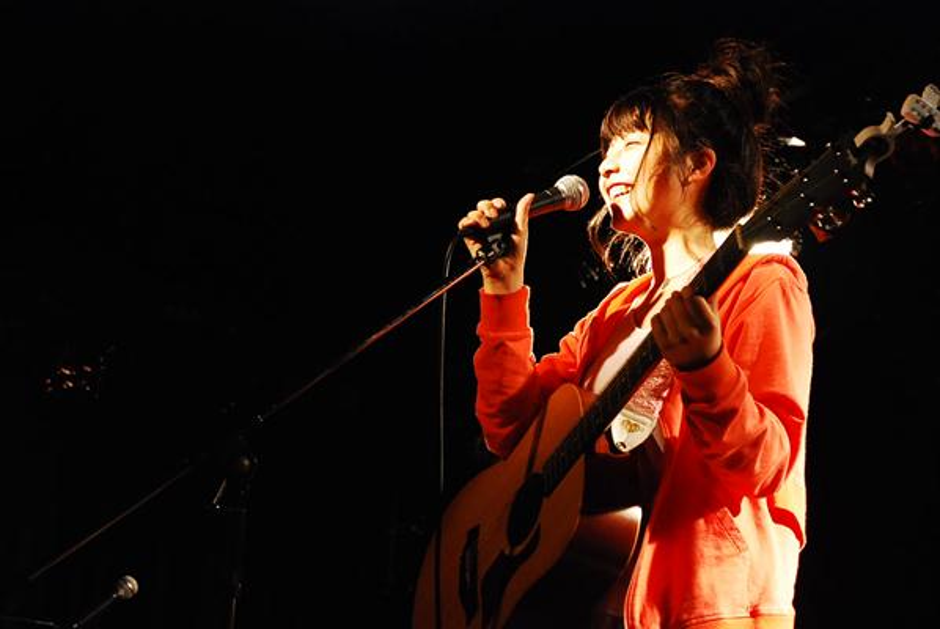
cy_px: 314
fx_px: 1803
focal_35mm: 69
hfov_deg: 29.2
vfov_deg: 19.8
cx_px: 470
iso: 1250
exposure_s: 1/50
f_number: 4.5
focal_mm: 46
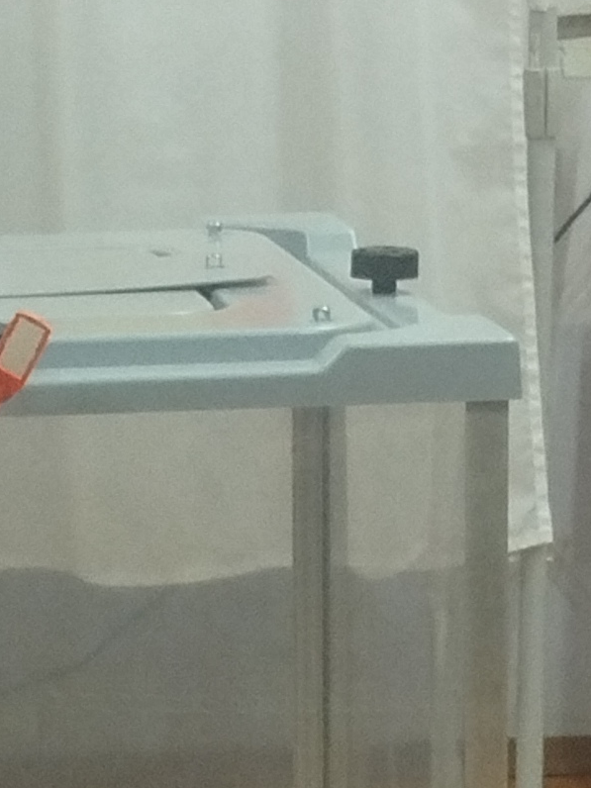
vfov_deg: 10.3
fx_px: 4348
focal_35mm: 191
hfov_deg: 7.7
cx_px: -168
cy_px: 639
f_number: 1.7
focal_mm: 5.31
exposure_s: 1/25
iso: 640
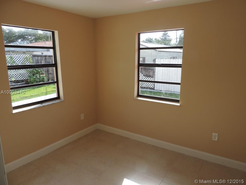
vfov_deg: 56.8
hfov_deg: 71.6
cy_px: 92
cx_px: 123
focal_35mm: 24
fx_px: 171
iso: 80
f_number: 3
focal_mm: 4.3
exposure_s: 1/320
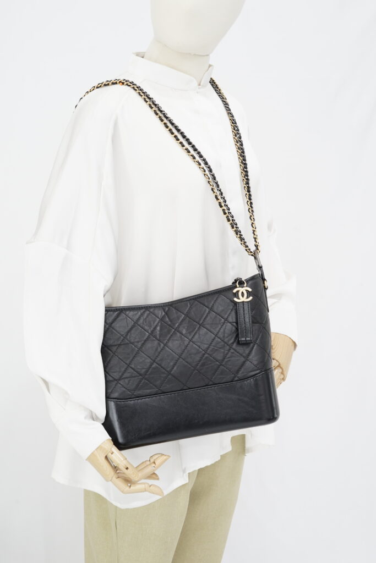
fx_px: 783
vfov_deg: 39.6
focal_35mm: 50
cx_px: 188
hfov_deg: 27.0
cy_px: 282
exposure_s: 1/2.5
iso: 640
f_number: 9
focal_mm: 50
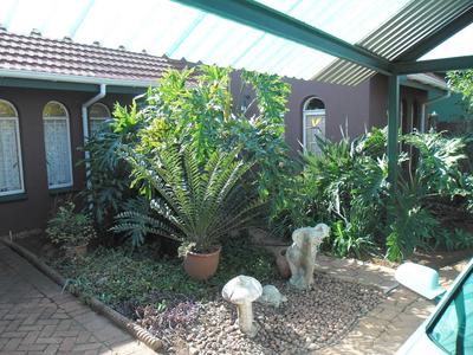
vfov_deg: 51.4
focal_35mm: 27
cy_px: 178
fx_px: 369
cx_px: 236
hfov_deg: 65.3
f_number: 3.5
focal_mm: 4.9
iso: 80
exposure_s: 1/98
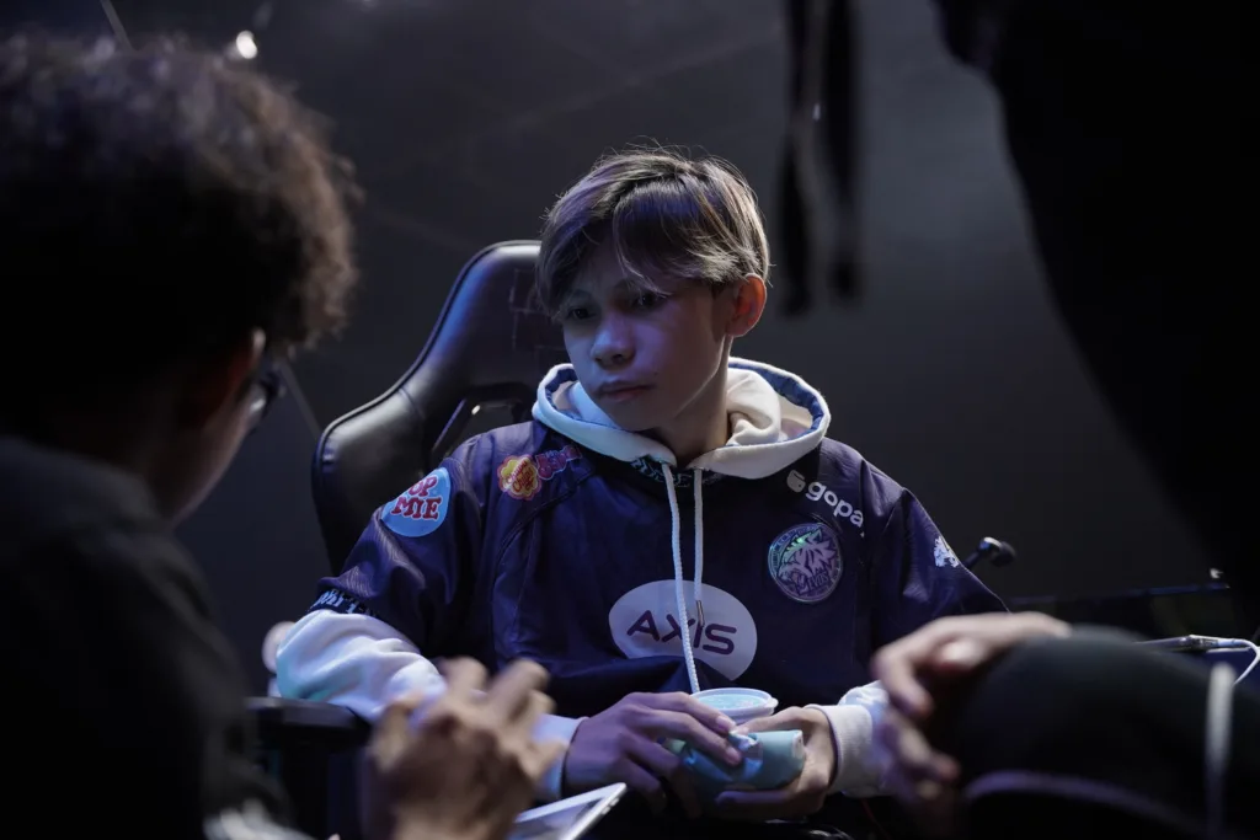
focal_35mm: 44
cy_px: 420
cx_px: 630
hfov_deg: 44.9
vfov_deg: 30.8
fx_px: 1526
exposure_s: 1/200
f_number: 2.8
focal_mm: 43.6
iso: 1000
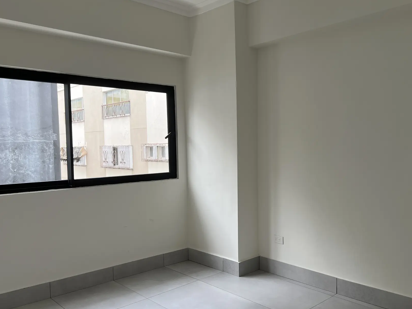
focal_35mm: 31
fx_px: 369
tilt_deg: -2.6
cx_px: 240
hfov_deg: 58.0
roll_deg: +1.4
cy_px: 166
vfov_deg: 45.4
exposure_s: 1/450
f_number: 1.5
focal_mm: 5.7
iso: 50
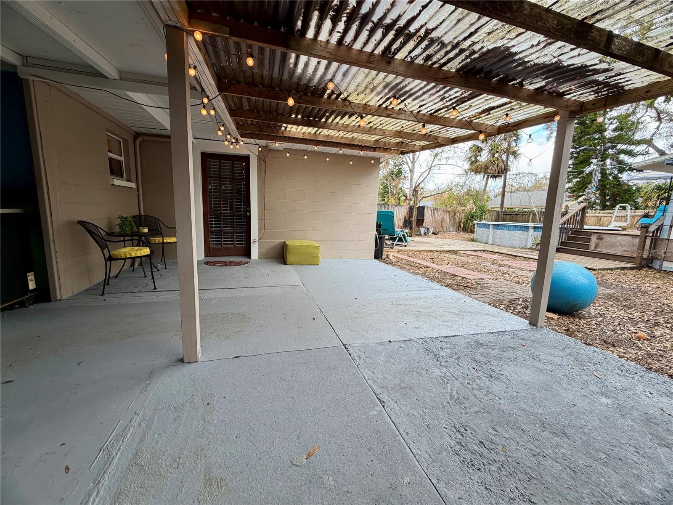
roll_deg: -2.4
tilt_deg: -8.8
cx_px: 336
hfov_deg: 102.1
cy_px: 252
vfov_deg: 85.7
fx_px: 272
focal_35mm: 14
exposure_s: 1/120
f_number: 2.2
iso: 80
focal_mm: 2.22
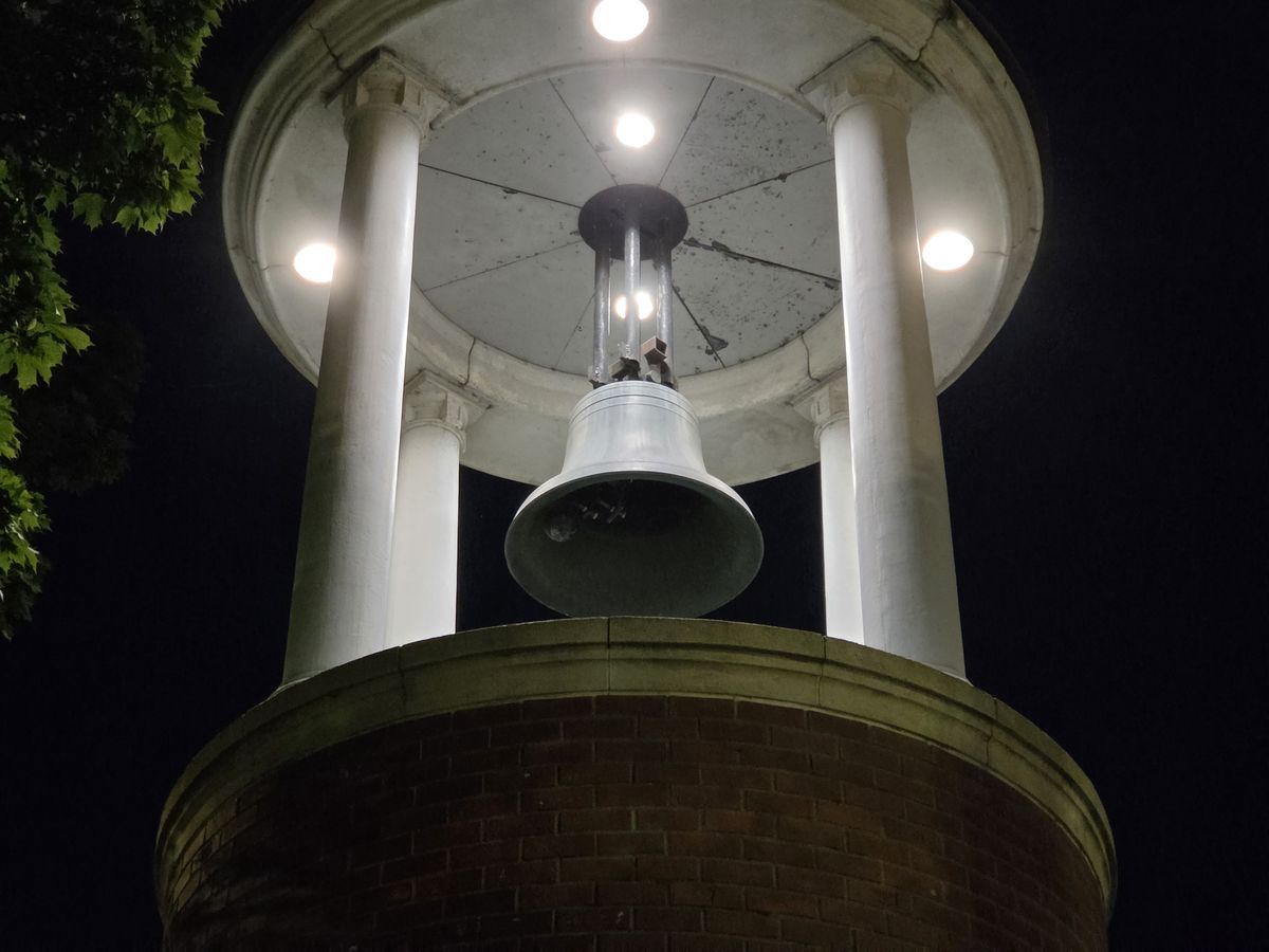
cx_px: 634
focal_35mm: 69
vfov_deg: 21.3
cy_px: 476
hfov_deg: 28.2
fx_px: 2529
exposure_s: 1/30
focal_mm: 7
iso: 800
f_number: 2.4
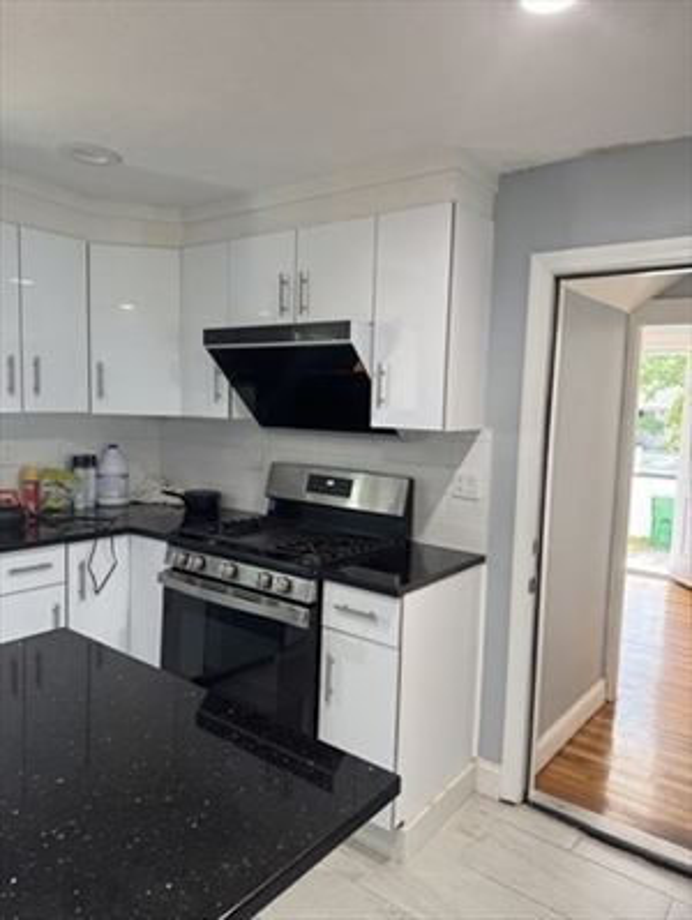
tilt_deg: -5.8
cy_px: 460
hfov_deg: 56.9
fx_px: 639
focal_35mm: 24
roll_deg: -1.4
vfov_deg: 71.5
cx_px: 346
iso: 125
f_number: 1.78
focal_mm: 6.76
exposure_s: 1/60
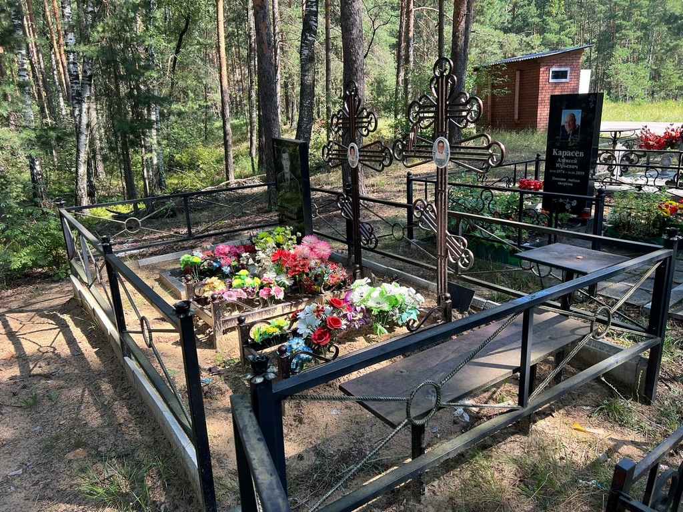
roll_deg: +2.2
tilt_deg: -12.2
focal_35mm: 26
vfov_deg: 53.1
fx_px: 513
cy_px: 256
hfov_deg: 67.3
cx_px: 342
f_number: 1.5
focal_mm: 5.7
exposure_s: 1/349
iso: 50
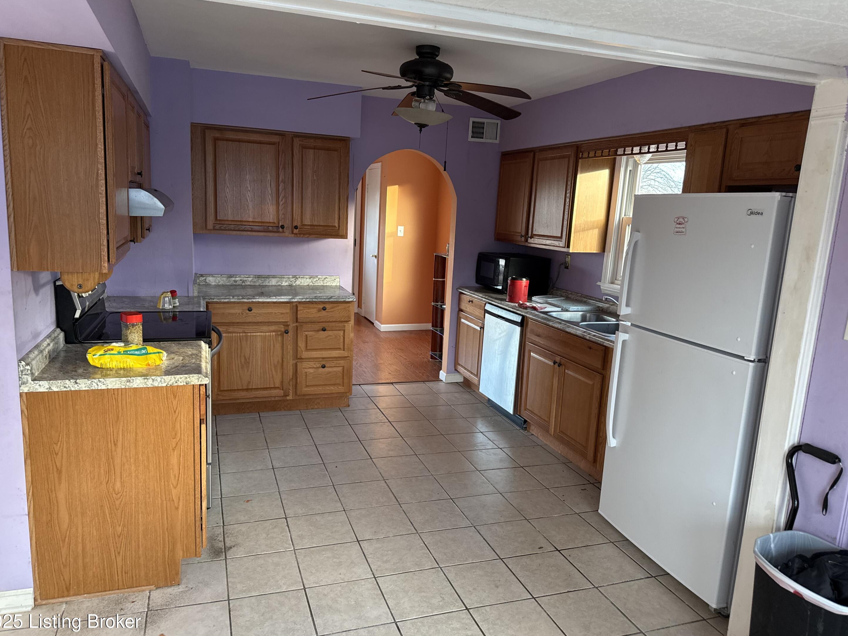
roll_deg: -2.7
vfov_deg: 54.9
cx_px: 408
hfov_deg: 69.4
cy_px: 320
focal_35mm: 25
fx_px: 612
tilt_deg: -9.5
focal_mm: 6.76
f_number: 1.78
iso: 200
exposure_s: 1/66
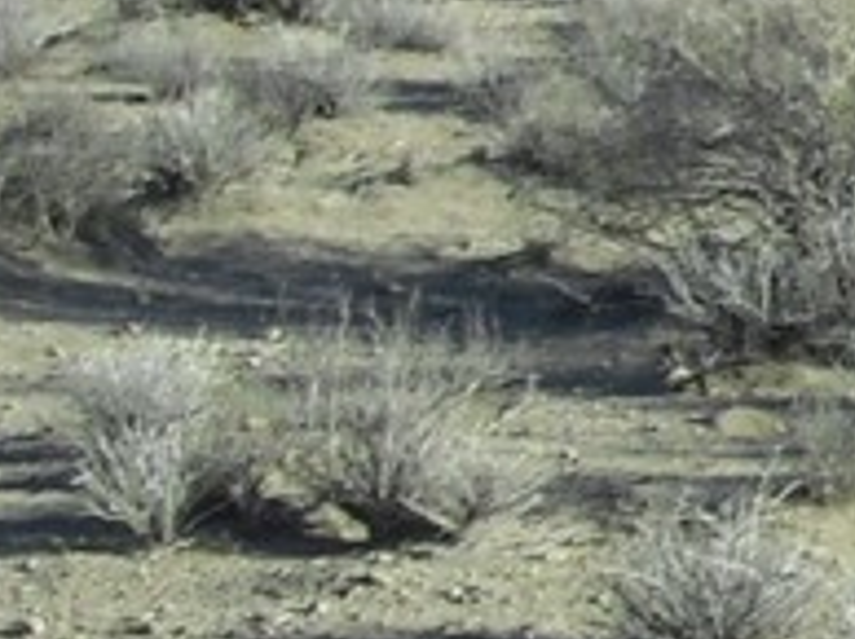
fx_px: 4958
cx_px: 2208
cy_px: -106
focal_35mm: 201
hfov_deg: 8.7
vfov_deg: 7.3
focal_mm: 6.2
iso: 100
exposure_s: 1/160
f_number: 8
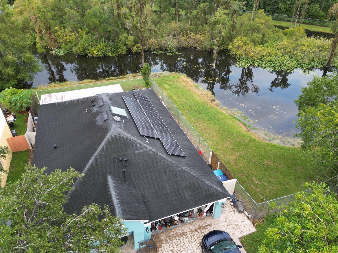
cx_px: 172
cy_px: 131
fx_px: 244
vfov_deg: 54.9
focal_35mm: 25
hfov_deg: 69.4
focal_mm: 6.72
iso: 100
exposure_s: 1/100
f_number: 1.7
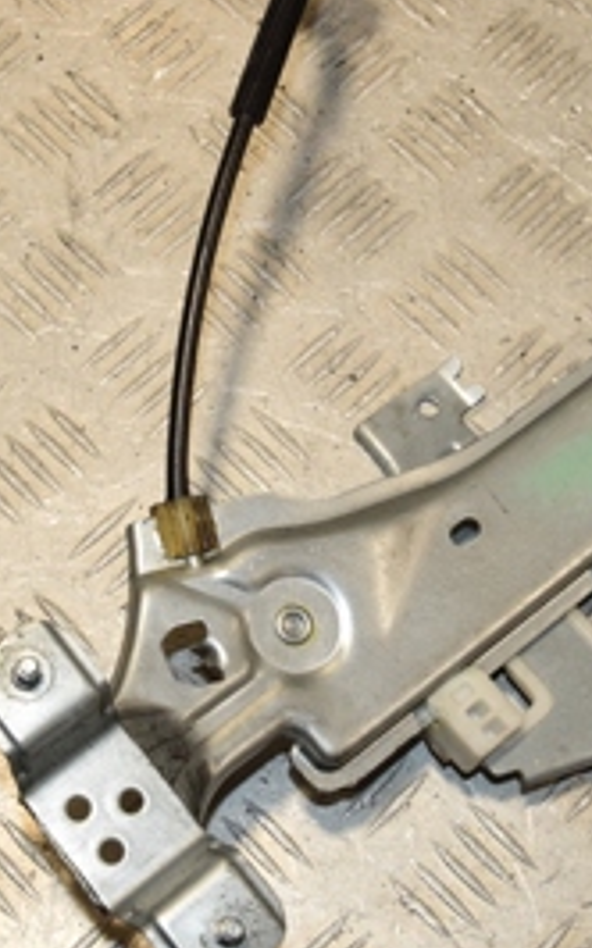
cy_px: 346
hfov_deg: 16.9
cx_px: 275
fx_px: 1996
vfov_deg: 26.6
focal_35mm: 77
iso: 800
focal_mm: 21
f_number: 10
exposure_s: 1/200
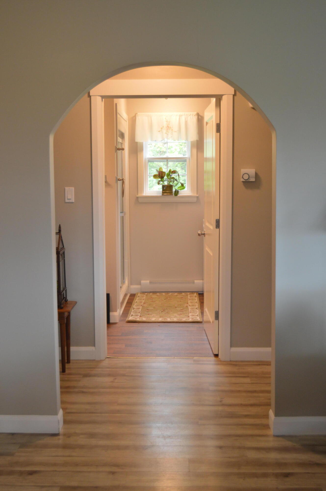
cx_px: 163
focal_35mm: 45
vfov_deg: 43.6
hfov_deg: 29.8
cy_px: 246
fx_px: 613
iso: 720
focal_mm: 30
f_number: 4.2
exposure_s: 1/60
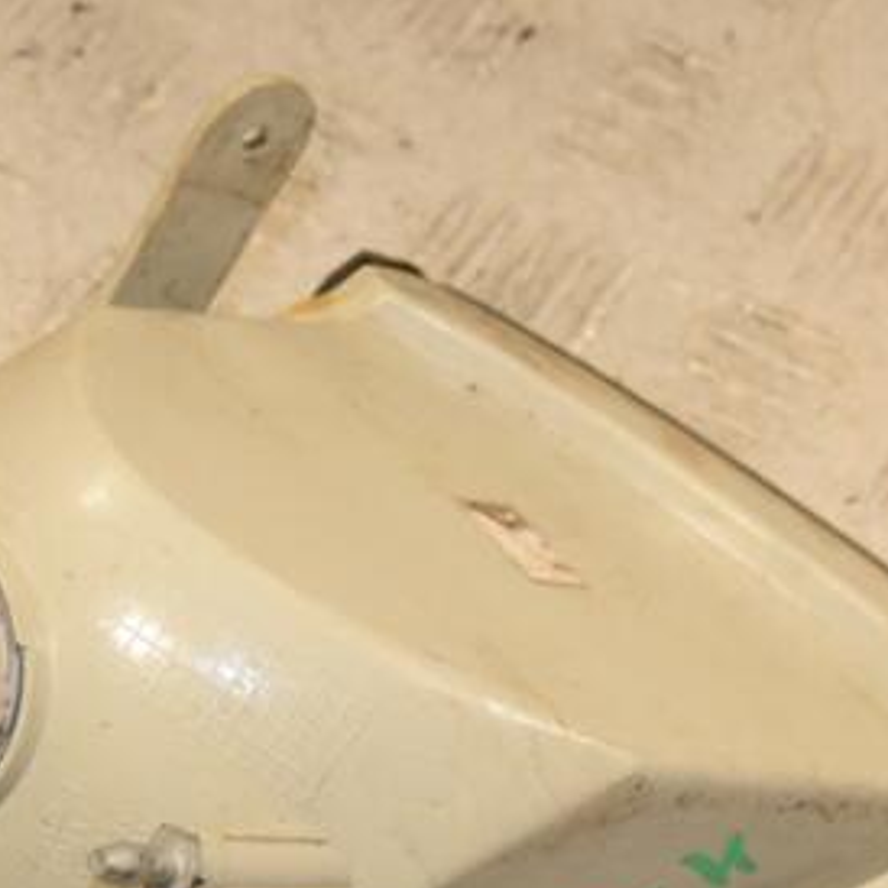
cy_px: 590
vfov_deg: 10.8
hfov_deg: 10.8
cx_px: 334
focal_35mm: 162
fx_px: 4702
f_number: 8
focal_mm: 58
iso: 800
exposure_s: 1/200
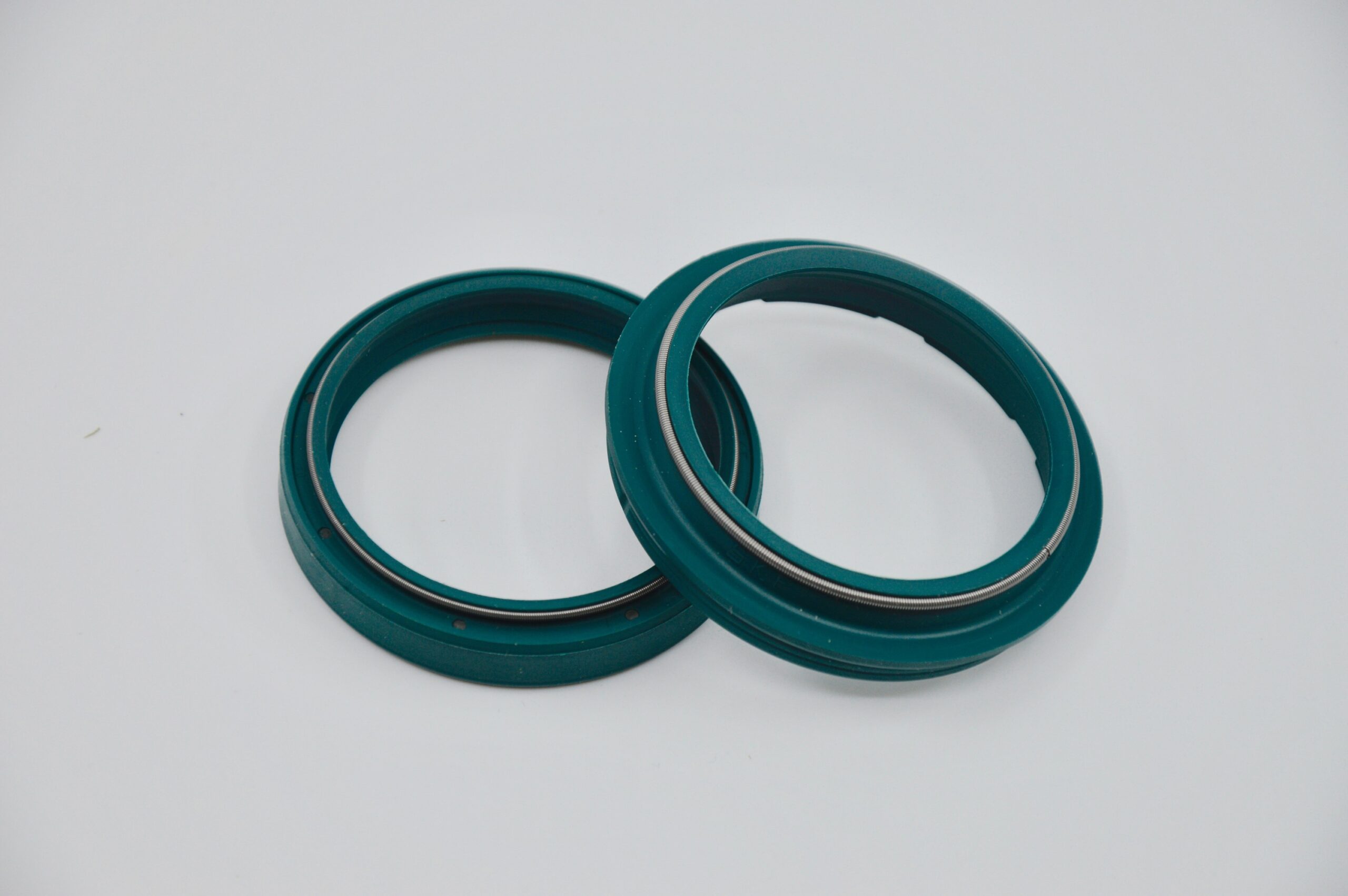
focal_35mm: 158
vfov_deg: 8.7
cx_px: 674
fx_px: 5892
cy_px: 448
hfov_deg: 13.1
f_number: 7.1
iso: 100
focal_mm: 105
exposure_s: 1/200
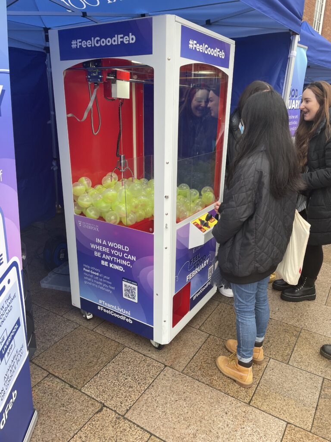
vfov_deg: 67.3
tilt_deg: -19.9
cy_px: 221
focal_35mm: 26
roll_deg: -2.8
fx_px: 331
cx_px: 166
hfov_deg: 53.1
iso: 64
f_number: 1.6
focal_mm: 4.2
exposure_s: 1/121
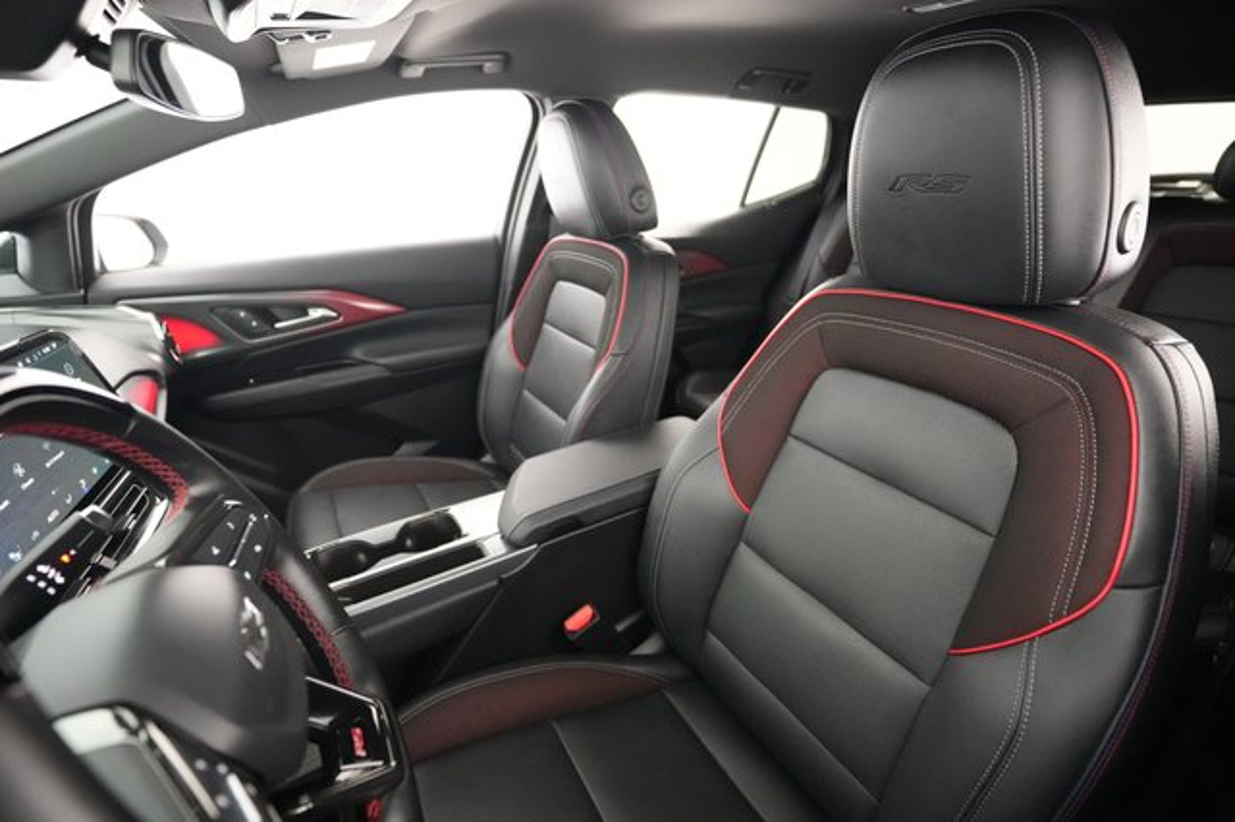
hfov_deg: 93.3
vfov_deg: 70.4
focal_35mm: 17
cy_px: 411
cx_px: 618
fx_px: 583
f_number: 2.8
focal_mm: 17
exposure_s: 1/40
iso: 12800
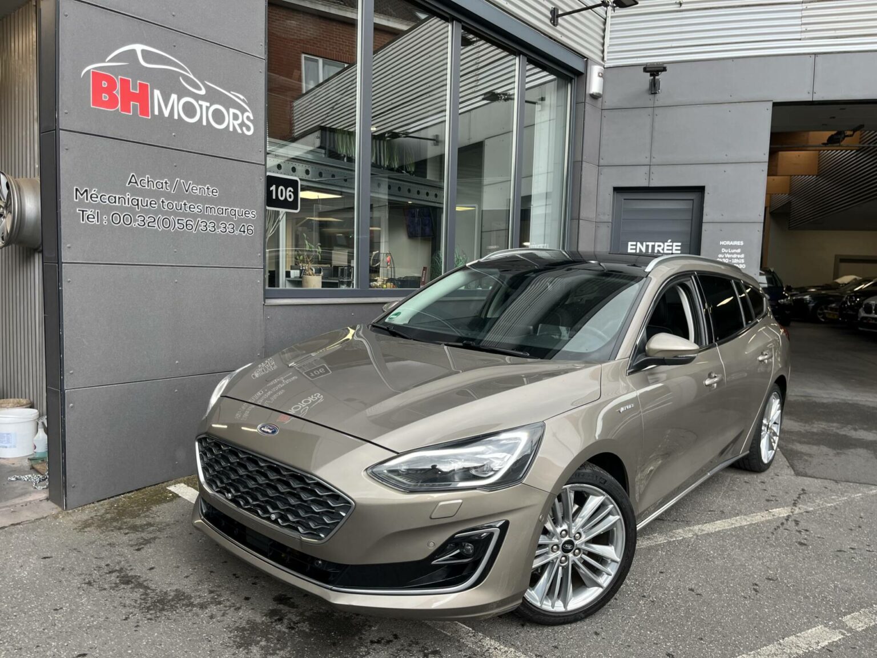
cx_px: 438
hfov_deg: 67.3
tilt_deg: -5.6
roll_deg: -1.3
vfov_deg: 53.1
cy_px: 329
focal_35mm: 26
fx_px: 659
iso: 50
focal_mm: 5.1
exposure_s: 1/100
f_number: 1.6
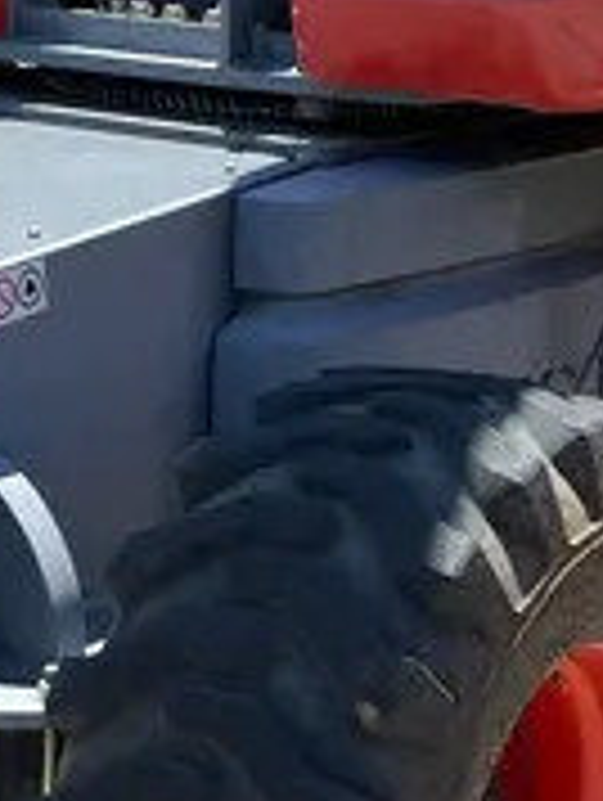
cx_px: 522
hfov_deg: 13.8
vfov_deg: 18.3
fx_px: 2479
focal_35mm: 107
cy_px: 479
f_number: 1.6
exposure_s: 1/2062
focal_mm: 5.1
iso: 50
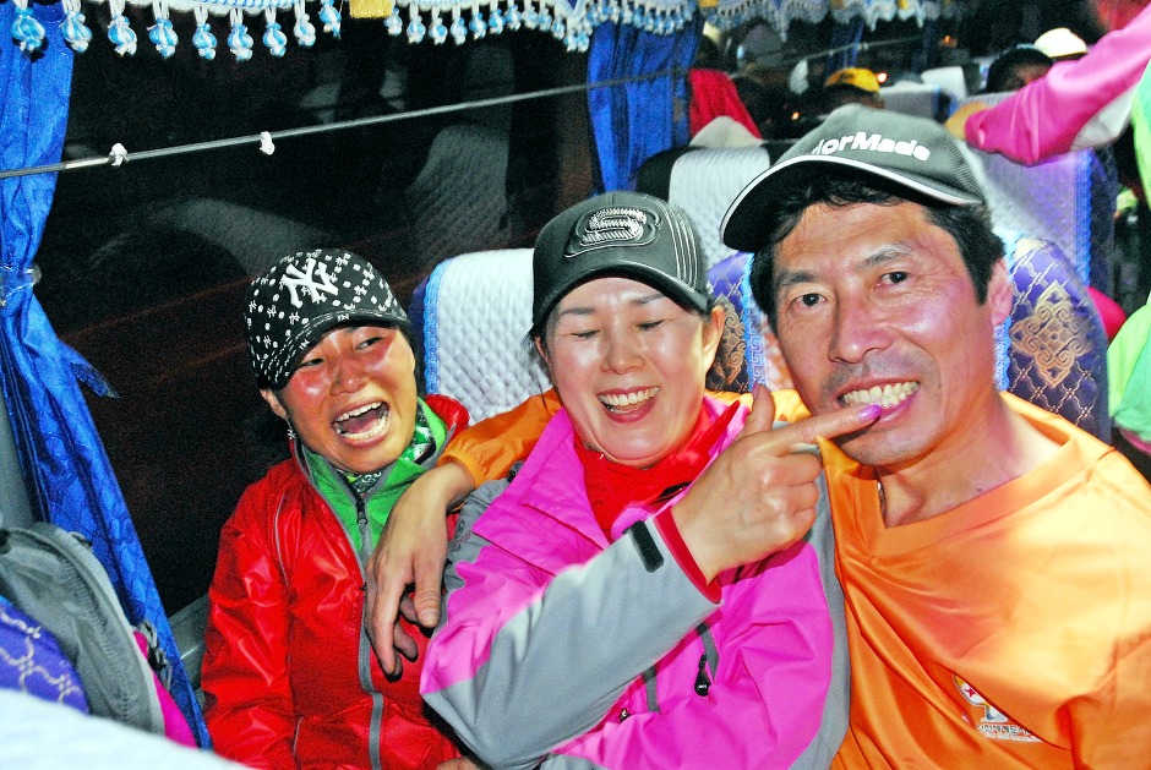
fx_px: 1056
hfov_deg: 57.2
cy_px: 385
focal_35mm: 33
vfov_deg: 40.1
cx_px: 576
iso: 1600
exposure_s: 1/15
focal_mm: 22
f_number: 5.6
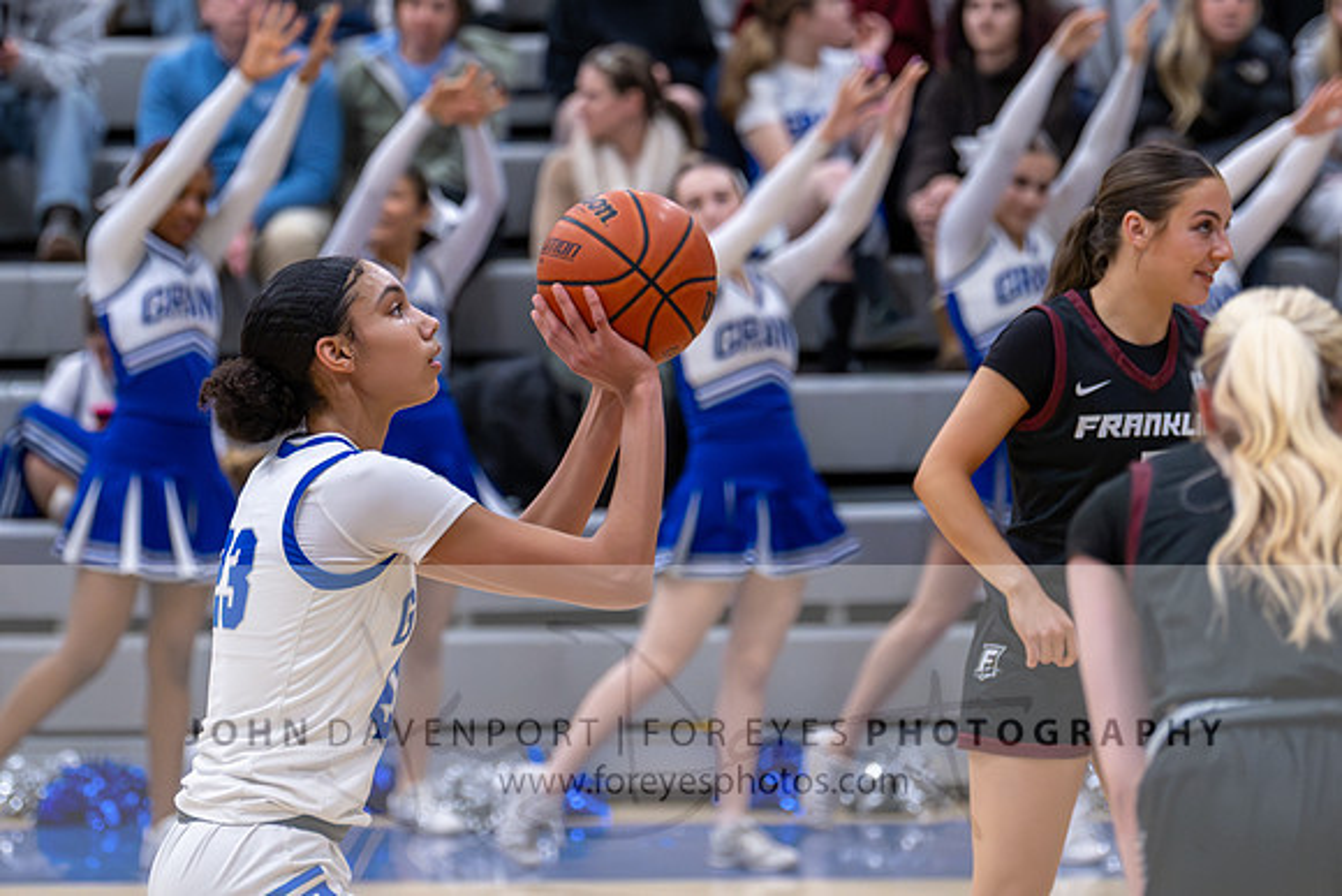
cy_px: 159
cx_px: 522
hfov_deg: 9.6
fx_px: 7969
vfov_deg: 6.4
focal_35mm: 214
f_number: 2.8
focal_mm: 130
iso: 6400
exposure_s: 1/1000
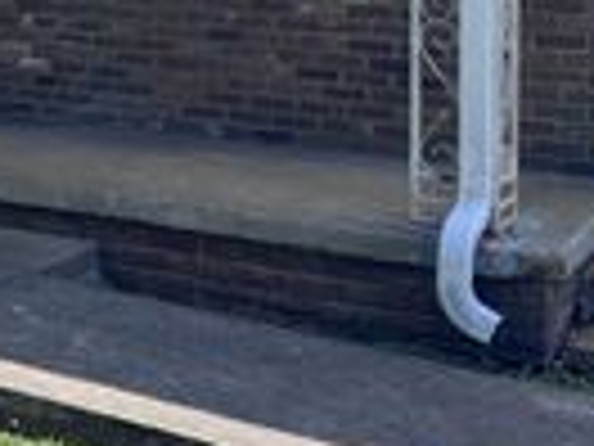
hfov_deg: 19.9
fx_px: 1562
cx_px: -158
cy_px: -178
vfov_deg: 15.3
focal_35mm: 91
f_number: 1.78
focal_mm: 6.76
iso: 80
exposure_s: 1/3413
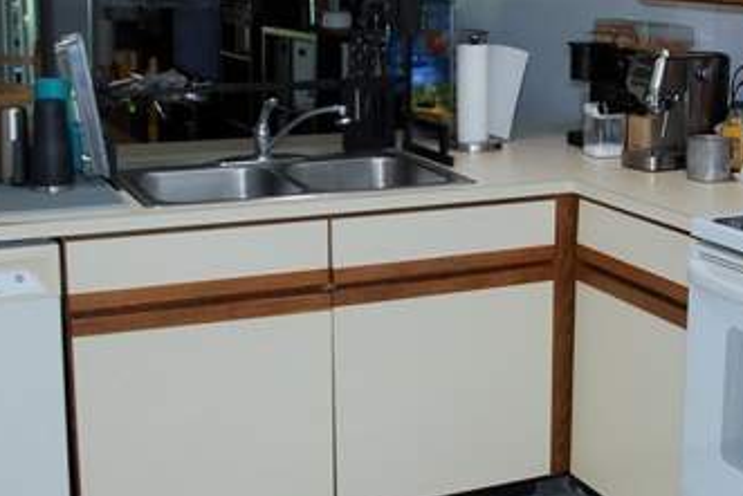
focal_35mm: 58
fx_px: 1198
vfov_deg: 23.3
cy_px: 162
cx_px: 489
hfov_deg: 34.2
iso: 200
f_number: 4
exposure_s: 1/60
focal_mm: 16
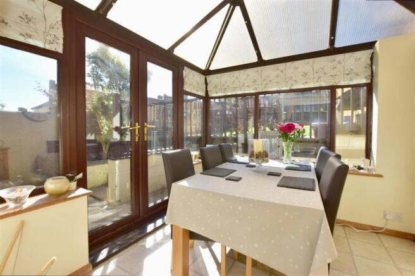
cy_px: 138
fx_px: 173
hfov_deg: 100.4
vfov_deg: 77.3
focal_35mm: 15
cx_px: 208
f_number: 11
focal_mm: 10
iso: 200
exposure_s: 1/160
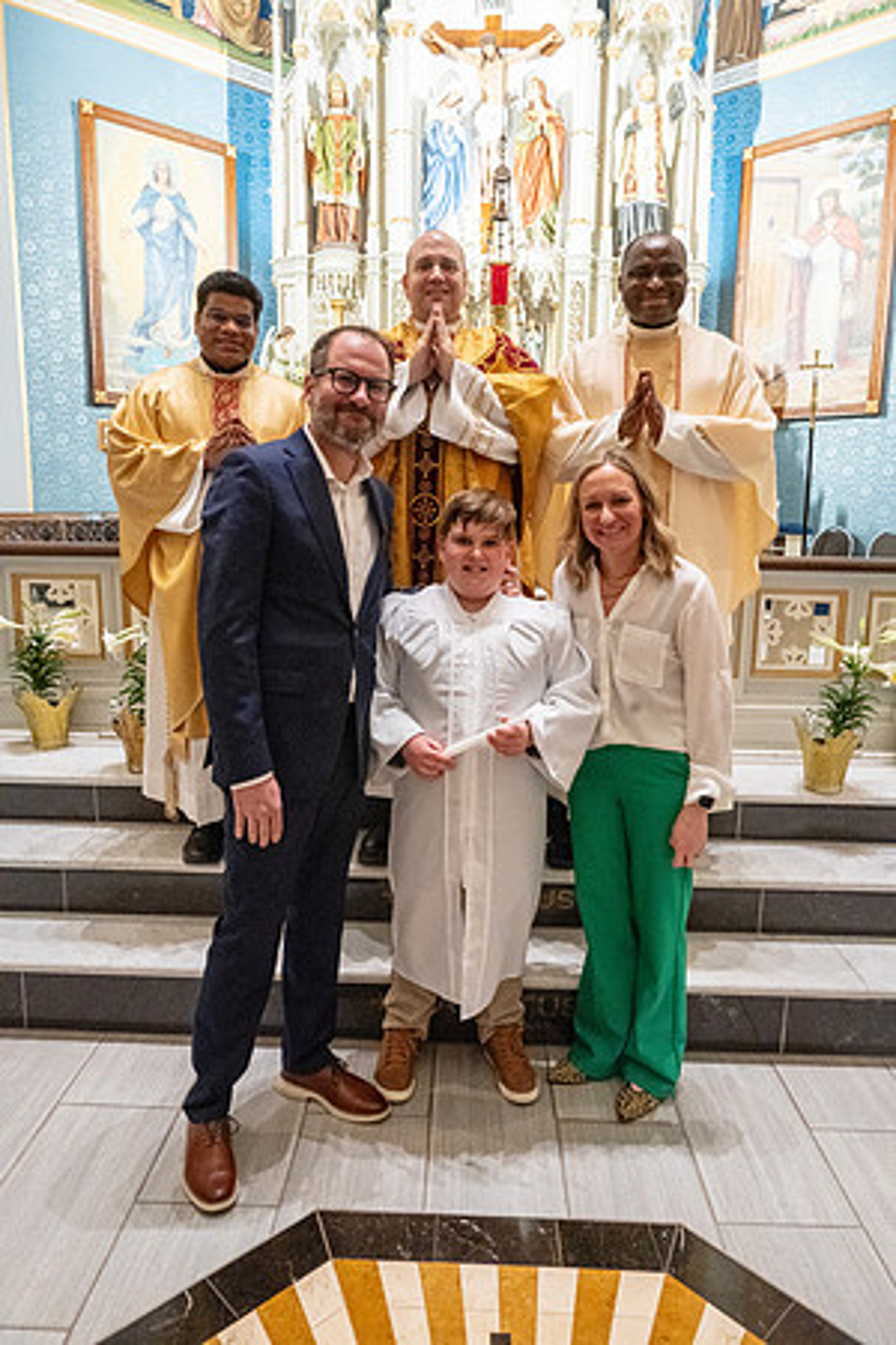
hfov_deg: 53.1
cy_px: 672
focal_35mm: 24
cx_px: 448
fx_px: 896
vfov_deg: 73.7
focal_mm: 24
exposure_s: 1/60
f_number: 8
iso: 5000
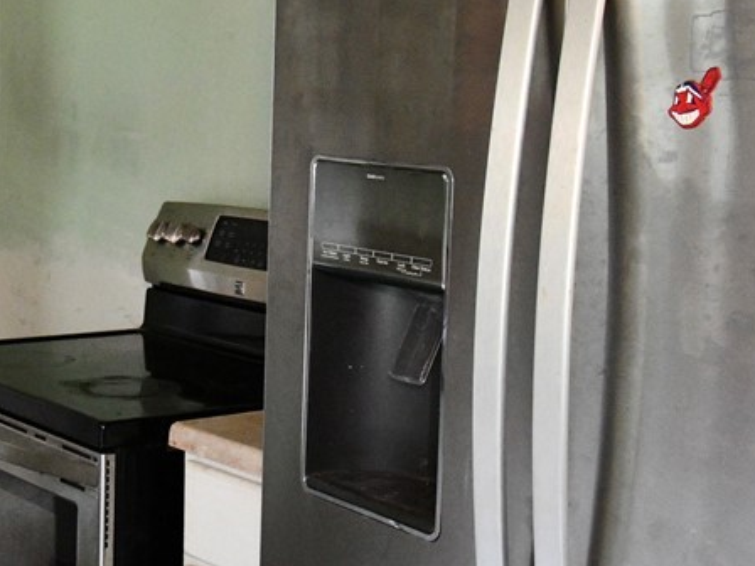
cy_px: 192
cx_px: 22
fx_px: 1527
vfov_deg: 20.9
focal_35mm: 70
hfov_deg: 26.5
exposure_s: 1/30
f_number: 5.6
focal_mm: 20
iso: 4500
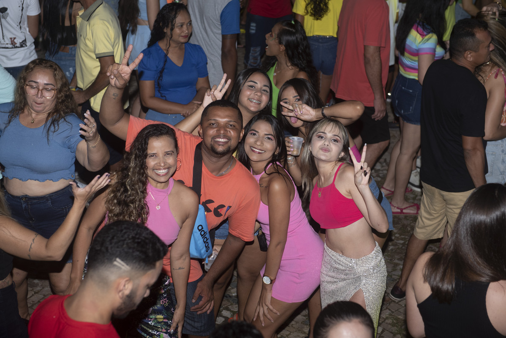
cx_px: 253
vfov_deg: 19.5
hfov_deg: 28.8
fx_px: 984
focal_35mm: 70
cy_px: 169
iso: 640
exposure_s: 1/160
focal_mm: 70
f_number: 5
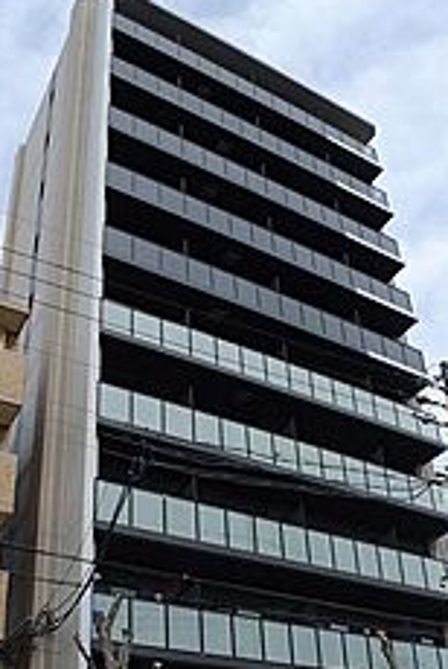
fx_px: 930
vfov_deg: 37.6
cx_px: 201
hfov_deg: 27.1
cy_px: 567
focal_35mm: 50
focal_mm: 5.1
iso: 80
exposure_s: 1/500
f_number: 3.5
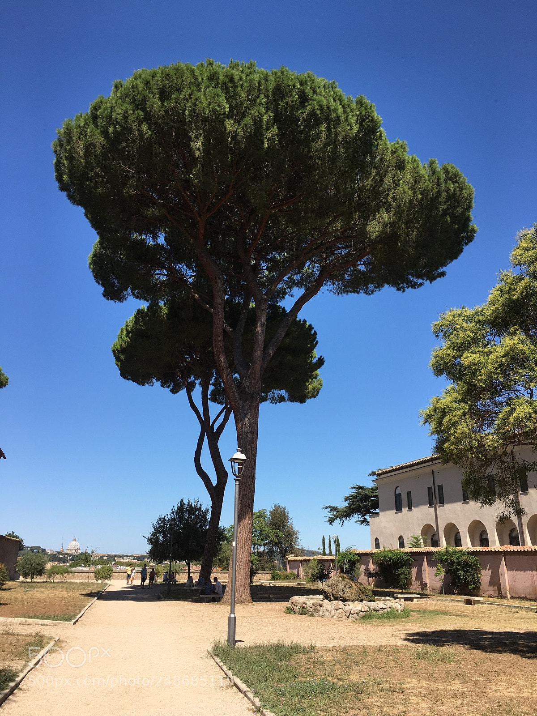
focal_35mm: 29
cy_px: 358
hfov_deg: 48.2
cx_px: 268
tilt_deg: +21.0
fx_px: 600
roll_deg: +0.4
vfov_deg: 61.7
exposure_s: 1/1350
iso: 25
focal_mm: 4.15
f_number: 2.2
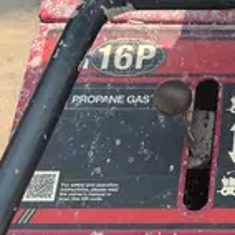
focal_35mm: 89
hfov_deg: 17.7
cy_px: 95
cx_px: 344
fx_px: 684
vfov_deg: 19.5
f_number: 1.6
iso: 50
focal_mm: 5.1
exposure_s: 1/1623
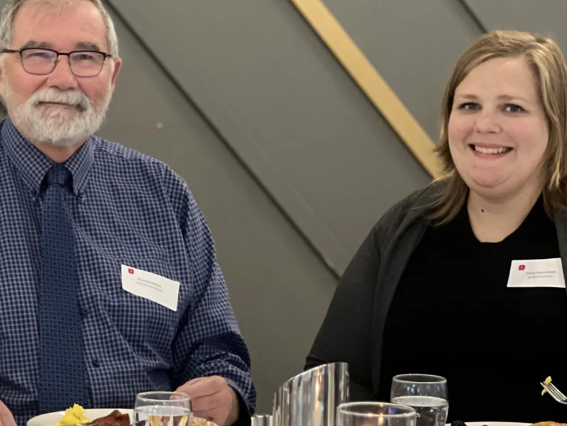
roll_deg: -1.4
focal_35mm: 173
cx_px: 90
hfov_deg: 11.4
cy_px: 221
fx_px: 2835
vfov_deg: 8.6
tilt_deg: -5.9
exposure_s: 1/40
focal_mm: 9
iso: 400
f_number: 2.8
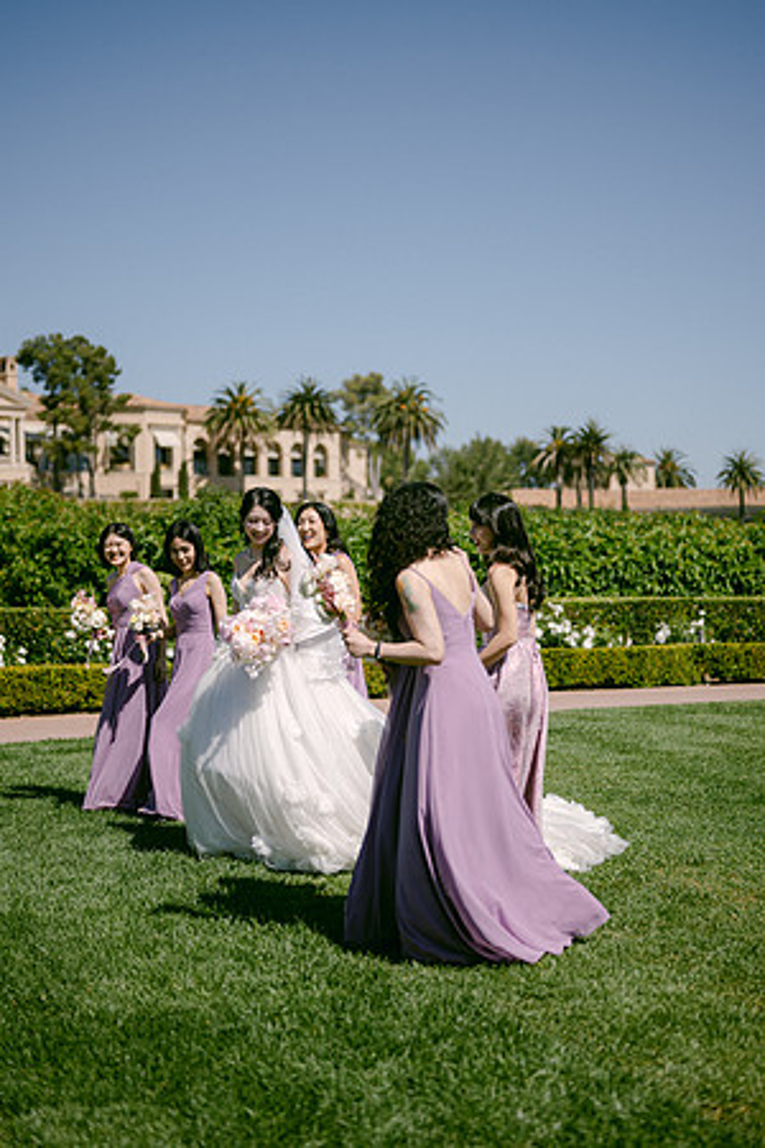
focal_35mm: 50
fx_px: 1594
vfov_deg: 39.6
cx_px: 382
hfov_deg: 27.0
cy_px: 574
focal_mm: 50
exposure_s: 1/8000
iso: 64
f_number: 1.8
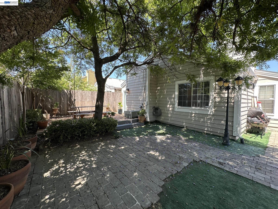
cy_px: 104
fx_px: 112
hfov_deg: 102.1
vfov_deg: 85.7
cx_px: 139
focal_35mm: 14
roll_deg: -1.1
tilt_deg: -2.0
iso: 40
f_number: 2.2
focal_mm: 2.22
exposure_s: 1/179
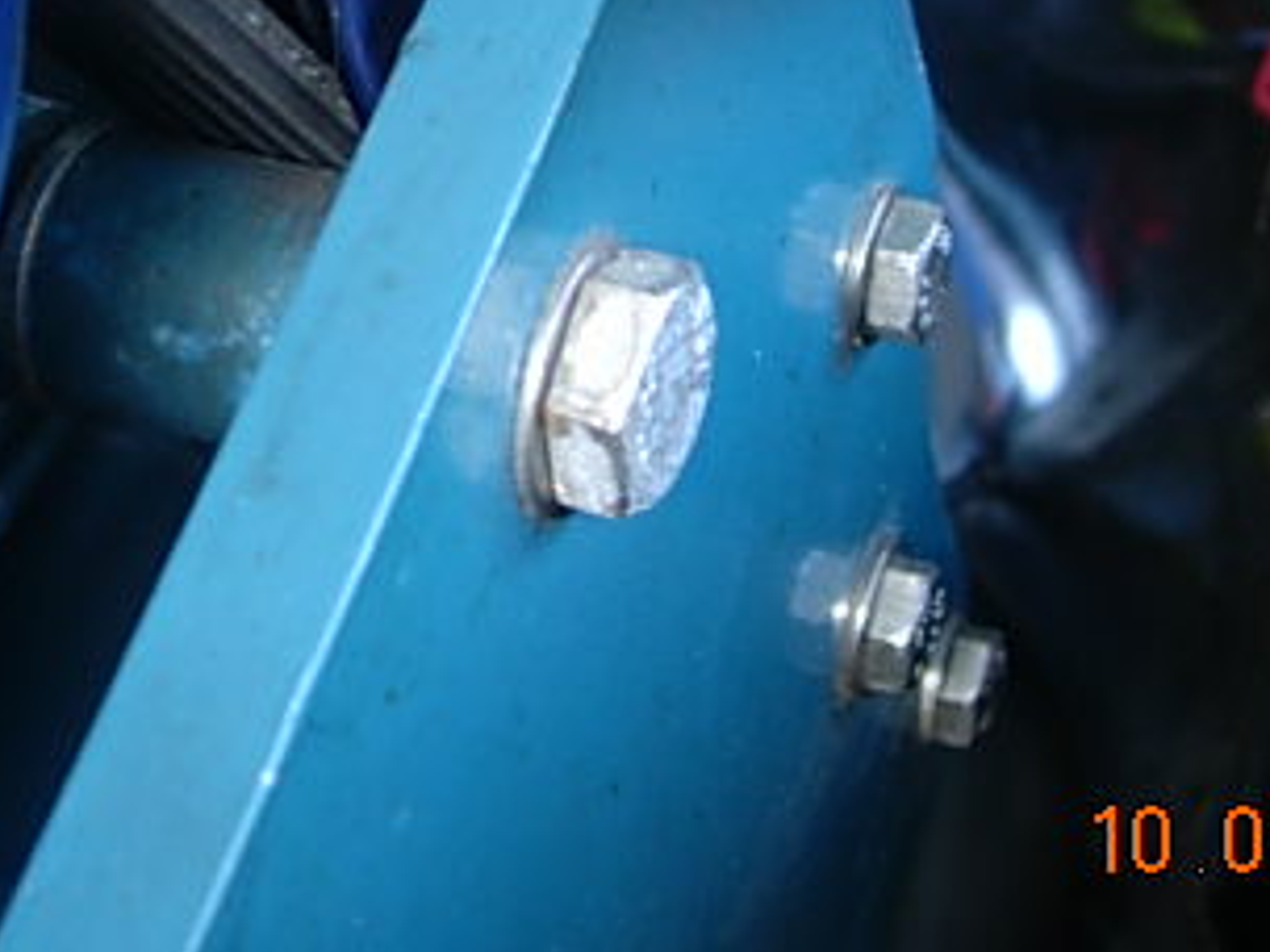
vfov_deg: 18.1
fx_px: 2935
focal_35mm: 80
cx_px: 318
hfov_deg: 24.2
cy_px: 50
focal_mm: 7.8
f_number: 2.8
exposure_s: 1/11
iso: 64
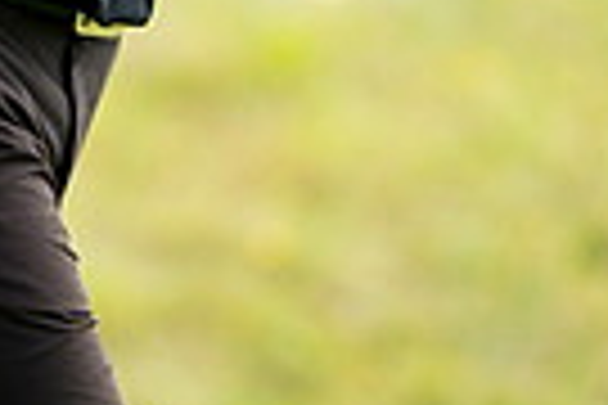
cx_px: 180
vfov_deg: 0.6
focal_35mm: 2155
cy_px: -423
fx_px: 36393
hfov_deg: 1.0
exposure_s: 1/1600
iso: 800
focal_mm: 500
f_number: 4.5
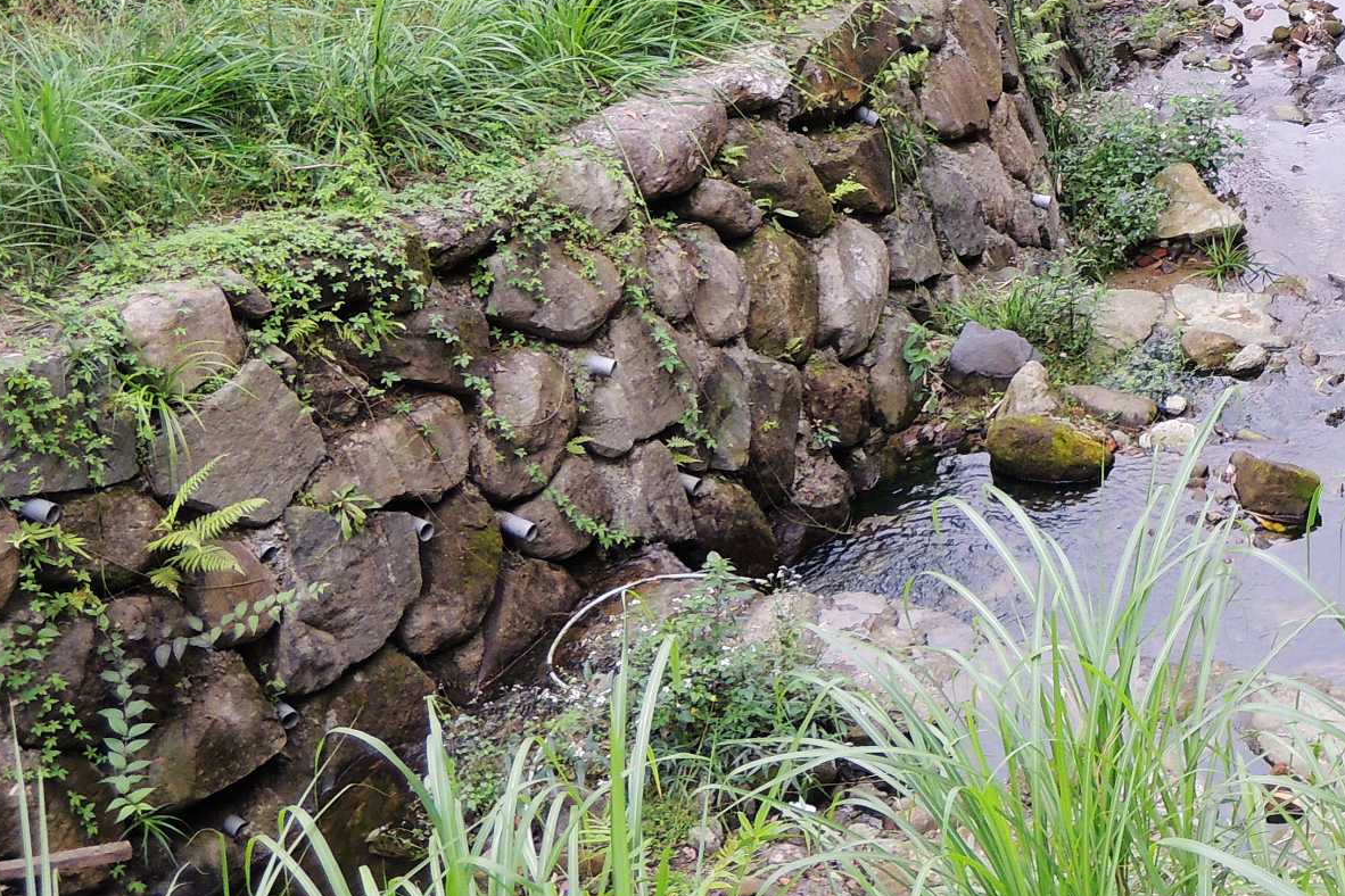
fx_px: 3698
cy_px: -52
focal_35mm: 99
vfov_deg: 13.6
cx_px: 1409
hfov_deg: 19.9
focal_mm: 8.1
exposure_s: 1/60
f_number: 3.5
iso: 100
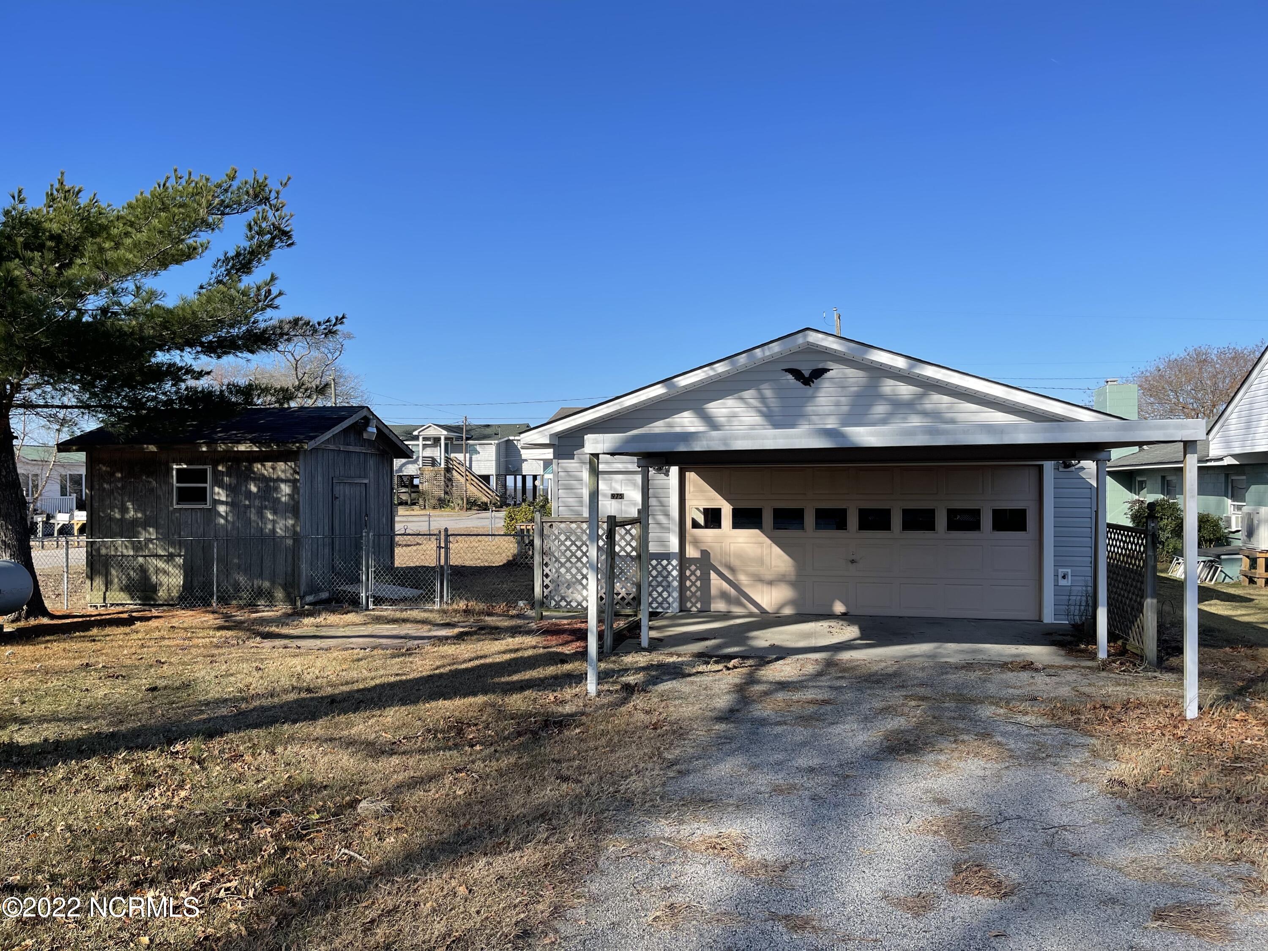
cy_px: 476
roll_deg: -0.4
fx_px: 952
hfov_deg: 67.3
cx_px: 634
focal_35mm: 26
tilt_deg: -0.3
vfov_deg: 53.1
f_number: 1.6
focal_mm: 5.1
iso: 32
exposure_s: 1/2924
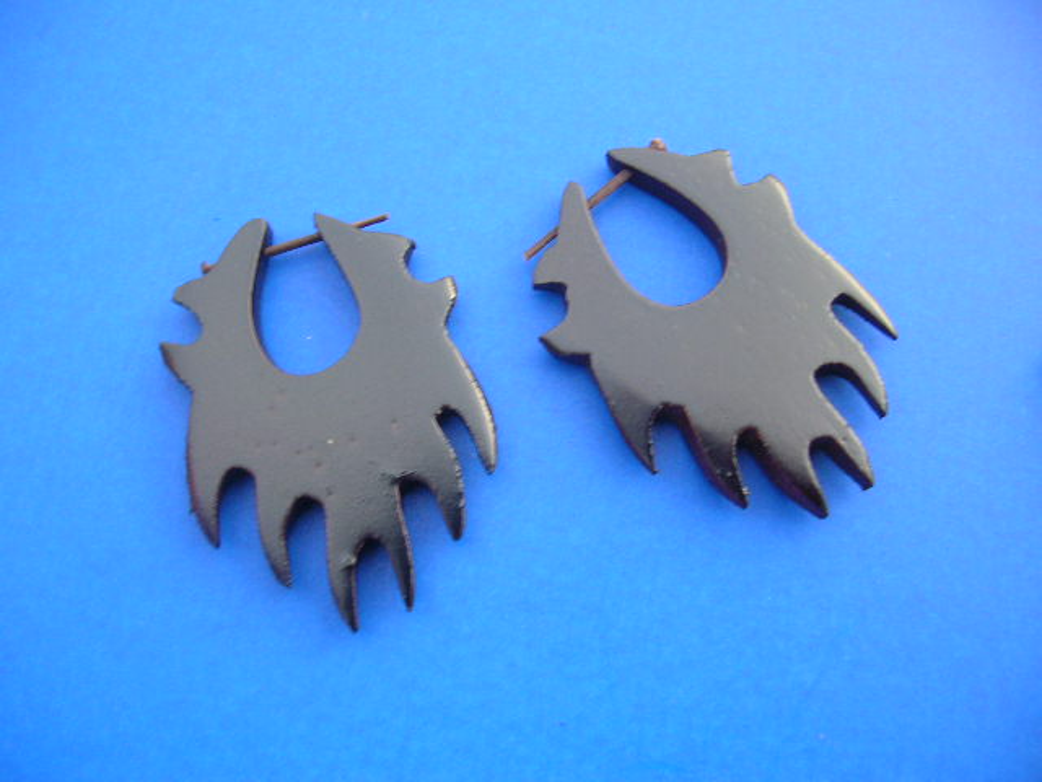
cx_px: 521
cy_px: 391
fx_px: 1054
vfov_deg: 40.7
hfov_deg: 52.6
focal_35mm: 35
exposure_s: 1/52.2
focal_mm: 5.8
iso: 50
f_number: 2.8
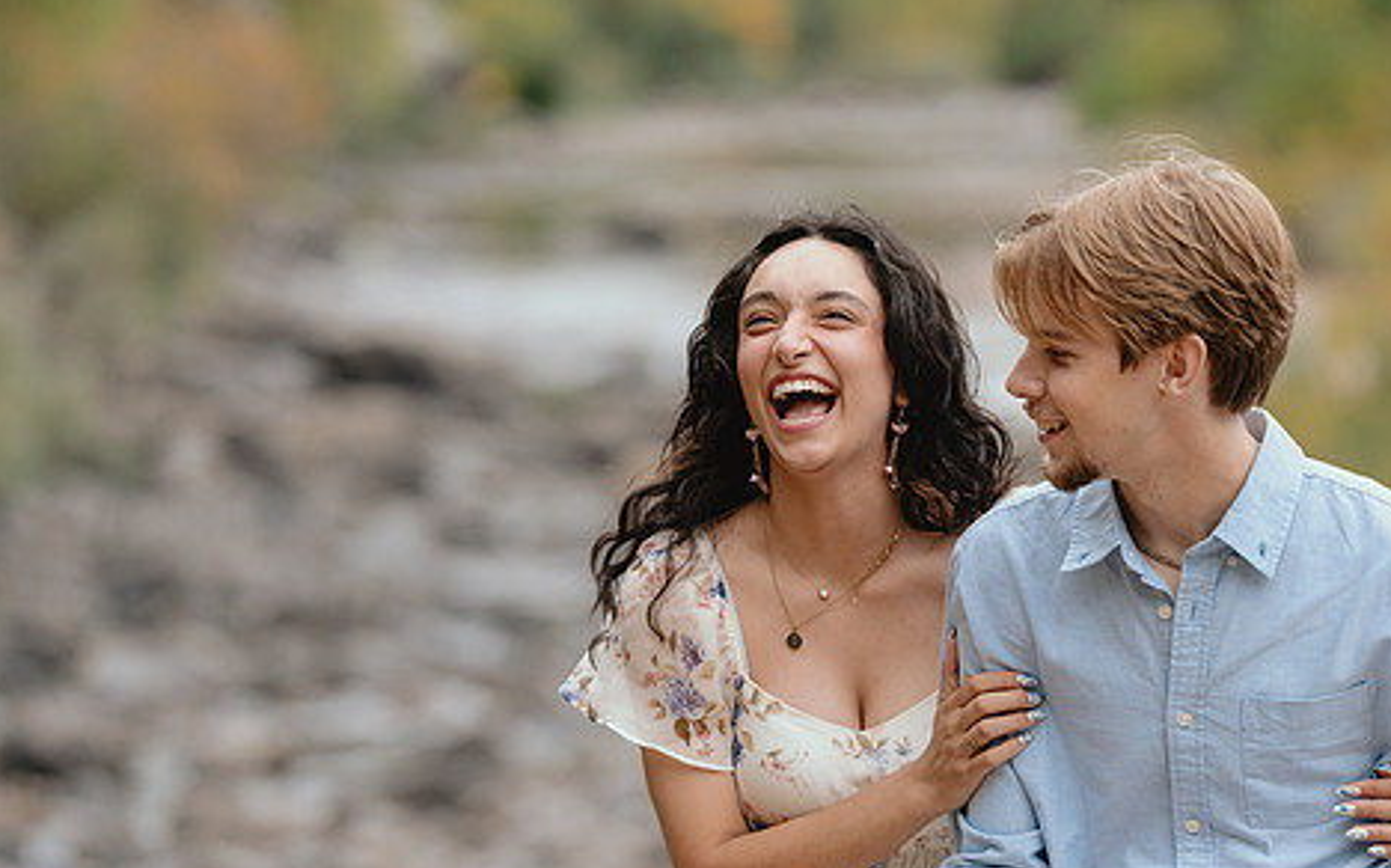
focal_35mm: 215
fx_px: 8147
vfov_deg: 6.1
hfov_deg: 9.8
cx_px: 844
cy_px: 551
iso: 320
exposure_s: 1/250
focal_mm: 170
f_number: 3.5
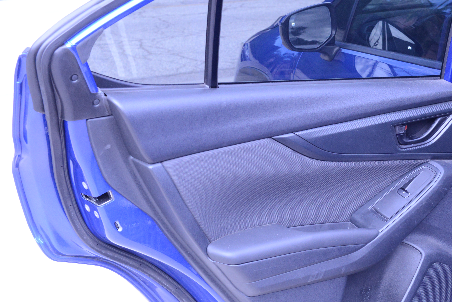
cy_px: 161
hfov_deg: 27.4
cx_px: 375
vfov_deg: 18.9
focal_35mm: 72
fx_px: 904
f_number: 8
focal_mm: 40
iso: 1800
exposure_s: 1/250
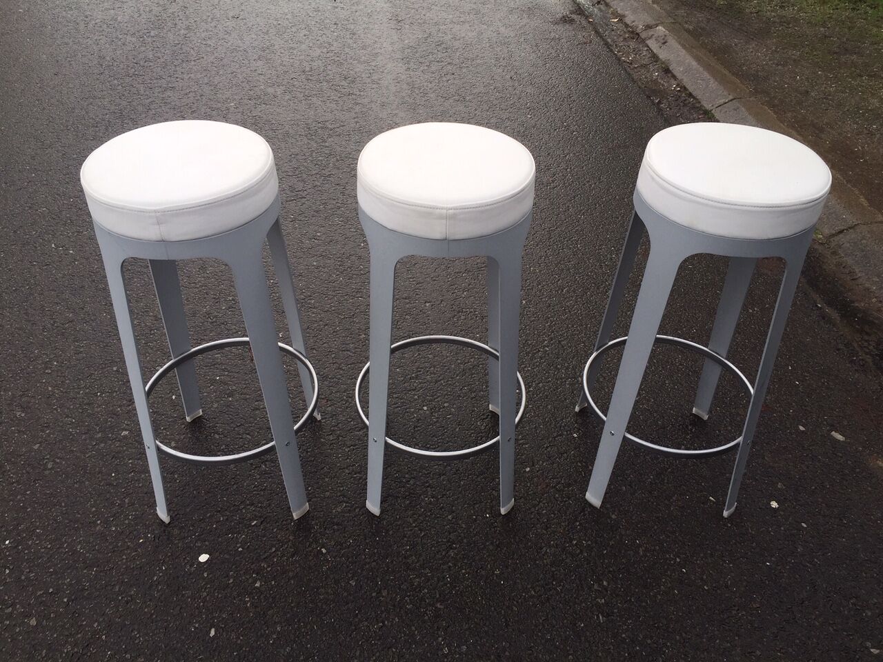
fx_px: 740
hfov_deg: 61.7
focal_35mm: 29
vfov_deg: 48.2
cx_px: 442
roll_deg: +0.1
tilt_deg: -40.1
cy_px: 331
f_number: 2.2
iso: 32
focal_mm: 4.15
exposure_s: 1/273
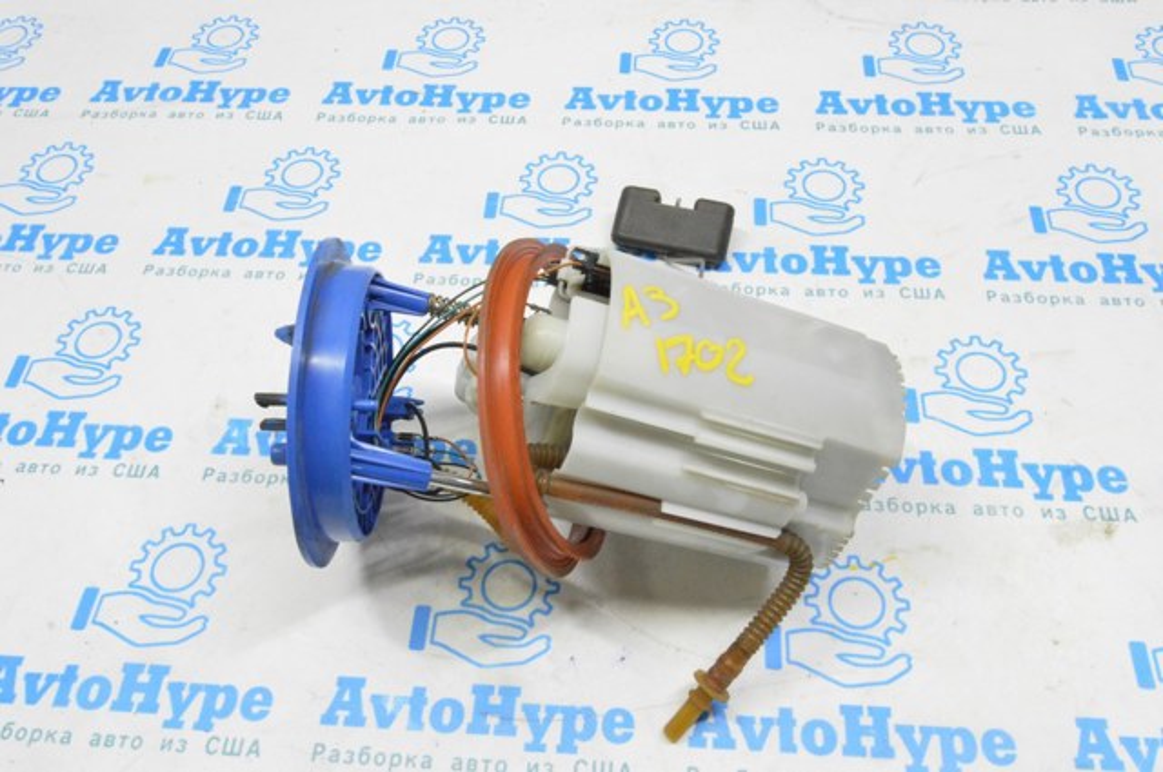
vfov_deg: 39.9
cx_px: 582
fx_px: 1065
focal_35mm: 33
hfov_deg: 57.3
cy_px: 386
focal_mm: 22
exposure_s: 1/15
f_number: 20
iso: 6400
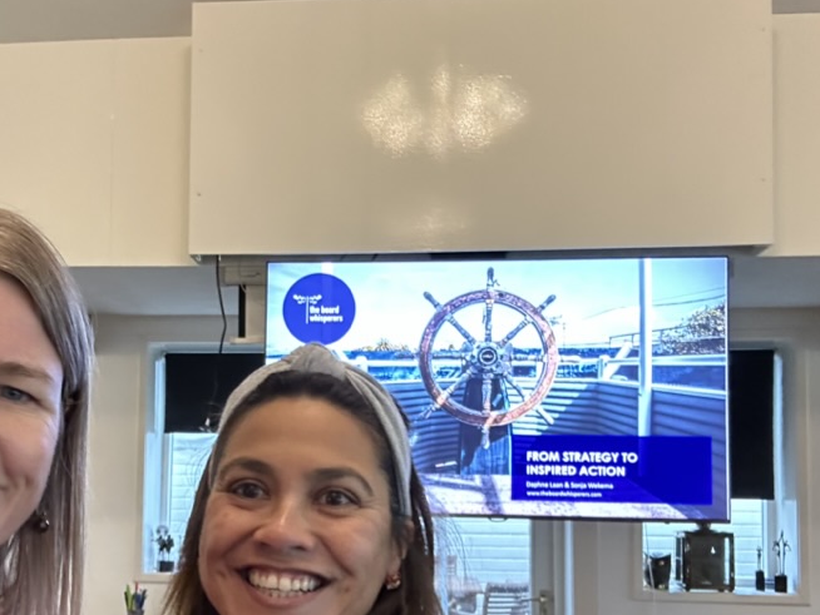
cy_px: 435
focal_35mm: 36
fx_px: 853
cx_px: 341
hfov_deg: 51.1
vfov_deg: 39.0
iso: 400
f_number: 1.9
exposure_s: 1/25
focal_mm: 2.69
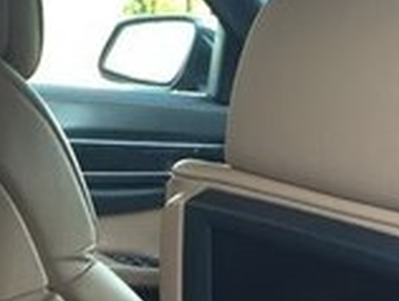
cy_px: 414
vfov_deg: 11.9
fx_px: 1397
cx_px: 18
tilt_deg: -20.8
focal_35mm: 121
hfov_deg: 16.0
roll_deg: -4.2
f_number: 2.2
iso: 40
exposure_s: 1/33
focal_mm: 4.15
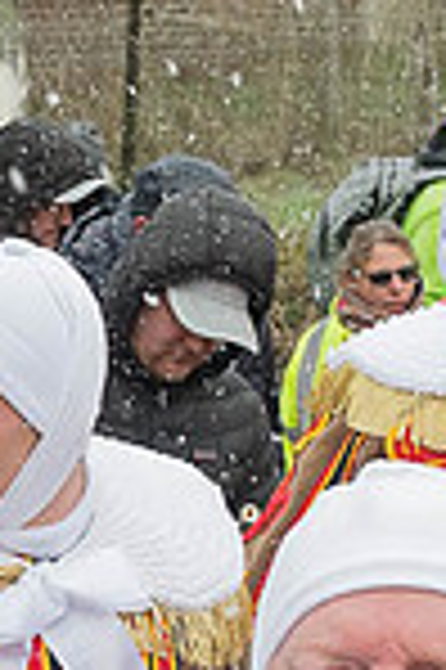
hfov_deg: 9.0
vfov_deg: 13.4
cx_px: -152
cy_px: 784
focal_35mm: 150
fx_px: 2794
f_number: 5.6
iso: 1600
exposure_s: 1/250
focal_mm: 31
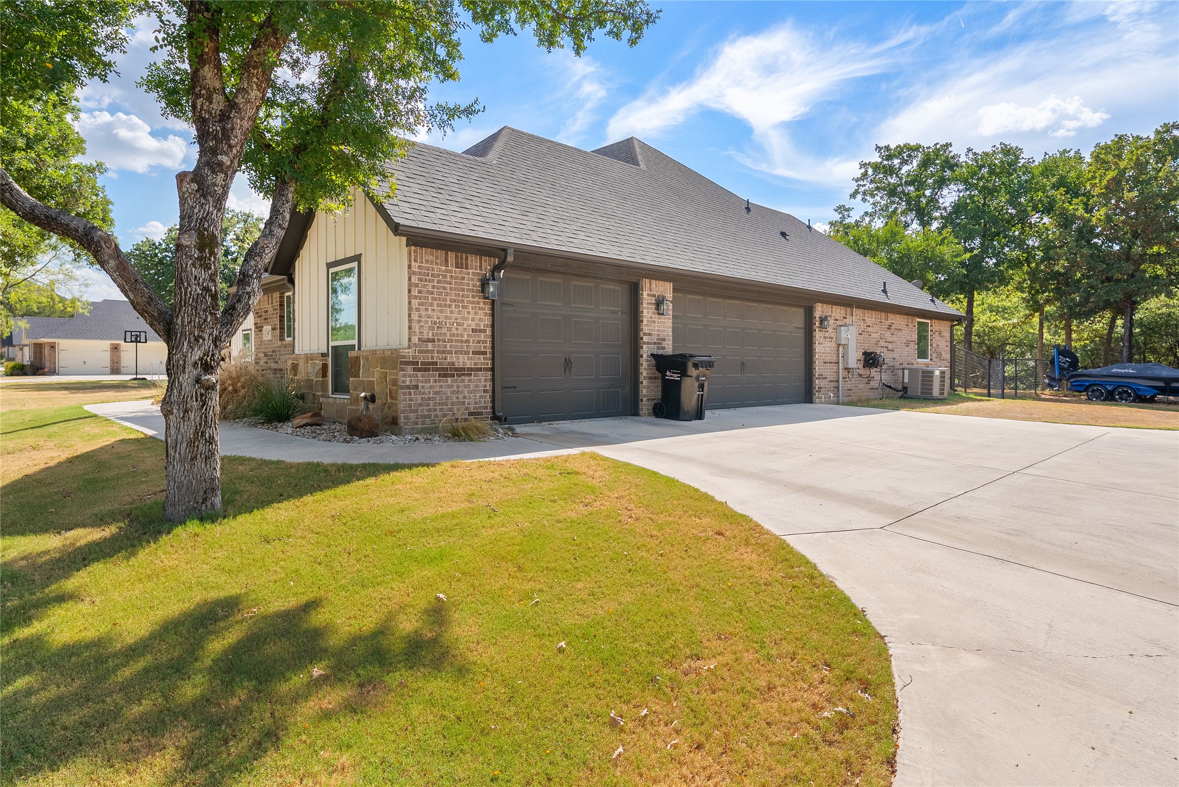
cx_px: 590
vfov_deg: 62.0
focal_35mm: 20
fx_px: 655
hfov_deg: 84.0
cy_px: 394
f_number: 7.1
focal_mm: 20
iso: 640
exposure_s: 1/250
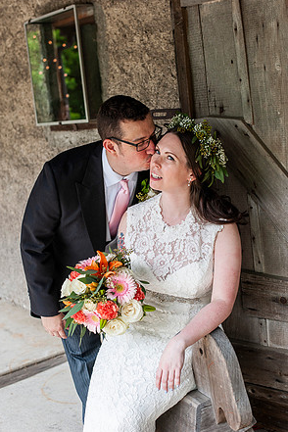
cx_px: 144
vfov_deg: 38.9
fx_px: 612
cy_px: 218
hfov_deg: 26.5
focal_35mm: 51
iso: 640
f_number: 4.5
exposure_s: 1/800
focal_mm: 50
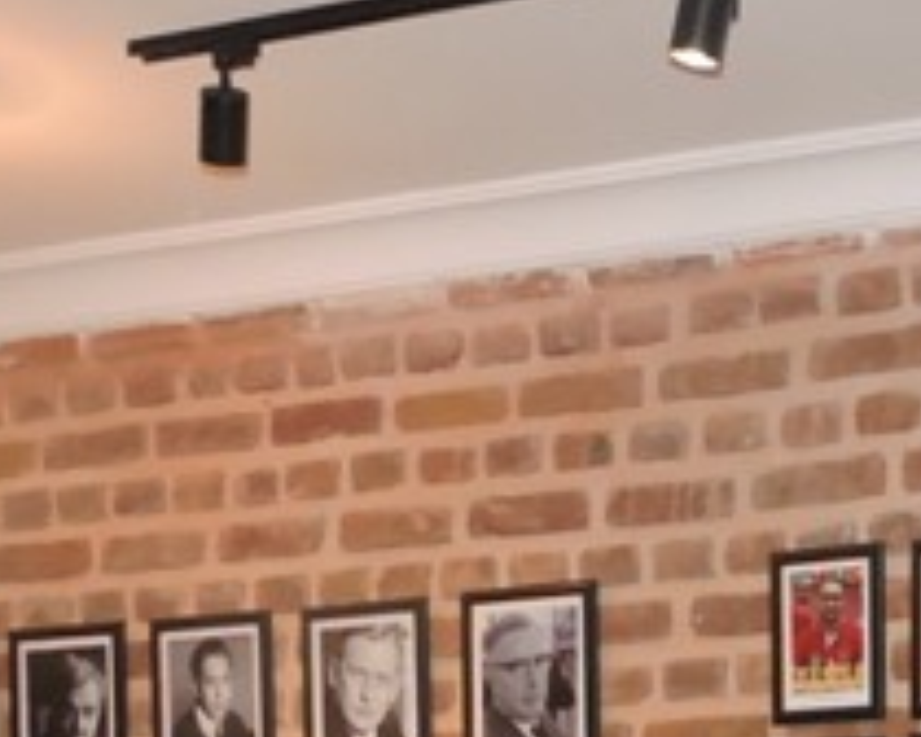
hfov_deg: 16.4
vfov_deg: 12.6
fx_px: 3107
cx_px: 991
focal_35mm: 114
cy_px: 1215
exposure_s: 1/30
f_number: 3.3
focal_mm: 4.3
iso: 320
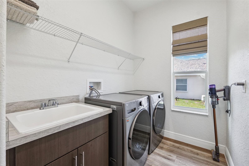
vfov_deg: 81.2
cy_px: 83
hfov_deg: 104.3
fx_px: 97
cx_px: 124
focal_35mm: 14
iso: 400
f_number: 8
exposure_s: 1/20
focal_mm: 14
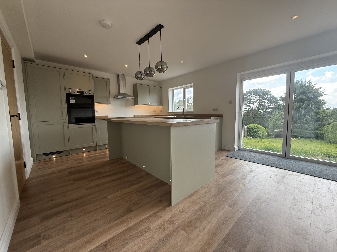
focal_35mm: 14
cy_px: 126
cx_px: 168
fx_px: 136
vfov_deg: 85.7
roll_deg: +0.3
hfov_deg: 102.1
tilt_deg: -3.9
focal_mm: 2.22
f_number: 2.2
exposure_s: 1/192
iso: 64
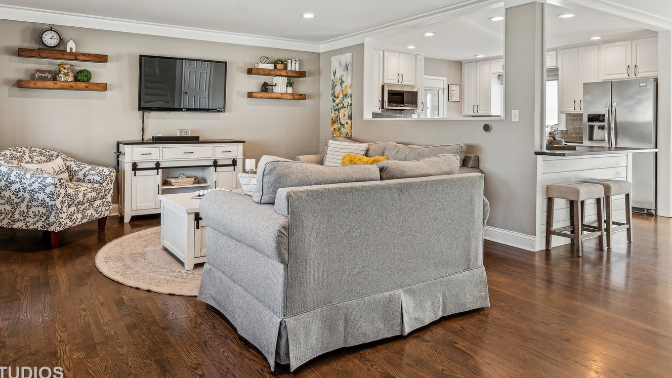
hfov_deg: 78.3
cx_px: 291
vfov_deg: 48.7
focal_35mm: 23
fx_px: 410
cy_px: 128
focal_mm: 12
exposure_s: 1/5
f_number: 8
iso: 250
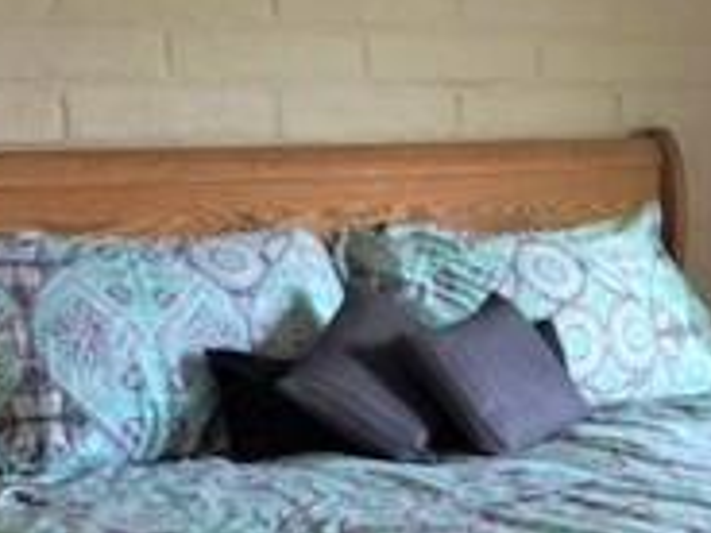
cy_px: 603
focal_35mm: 101
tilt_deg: -15.8
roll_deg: -1.8
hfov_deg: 18.6
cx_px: 808
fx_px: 2075
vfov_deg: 14.3
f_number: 2.2
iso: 40
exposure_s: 1/30
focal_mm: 4.15
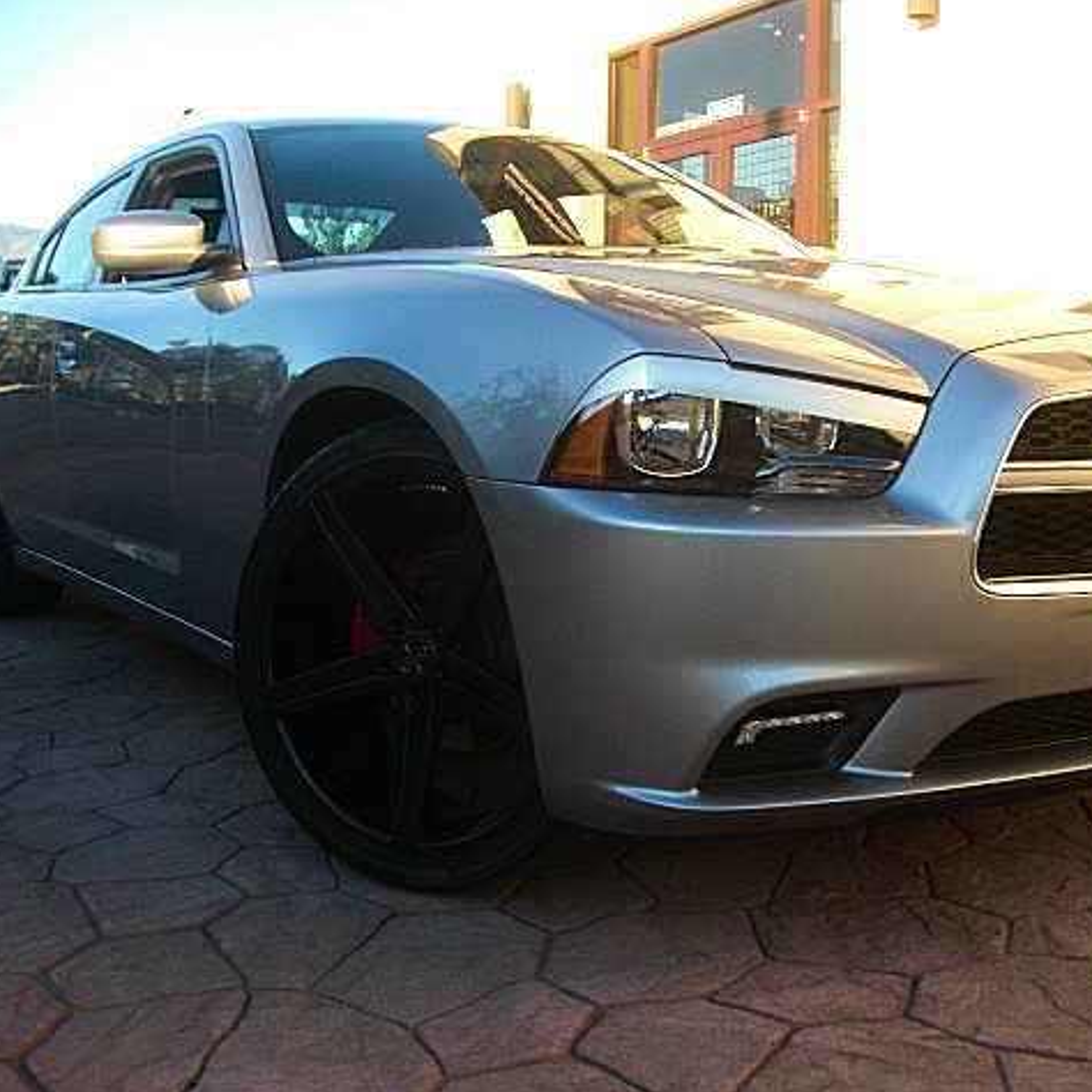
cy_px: 548
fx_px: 1535
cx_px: 645
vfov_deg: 39.2
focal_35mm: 43
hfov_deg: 39.0
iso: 50
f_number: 2.8
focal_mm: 6.3
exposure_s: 1/125
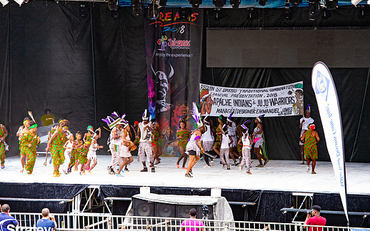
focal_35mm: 194
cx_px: 194
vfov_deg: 6.8
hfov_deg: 10.8
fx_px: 1957
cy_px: 113
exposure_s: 1/160
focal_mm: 170
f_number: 5
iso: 500
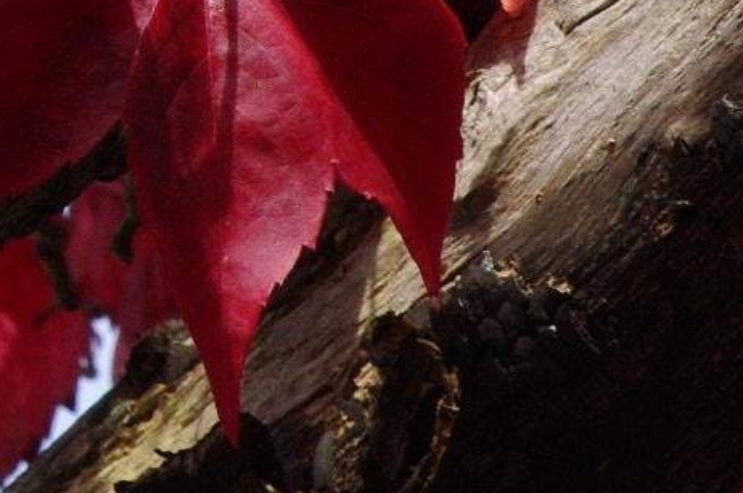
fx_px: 18473
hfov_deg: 2.3
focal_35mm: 896
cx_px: -470
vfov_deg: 1.5
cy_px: -409
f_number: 18
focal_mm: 135
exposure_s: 1/250
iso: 800
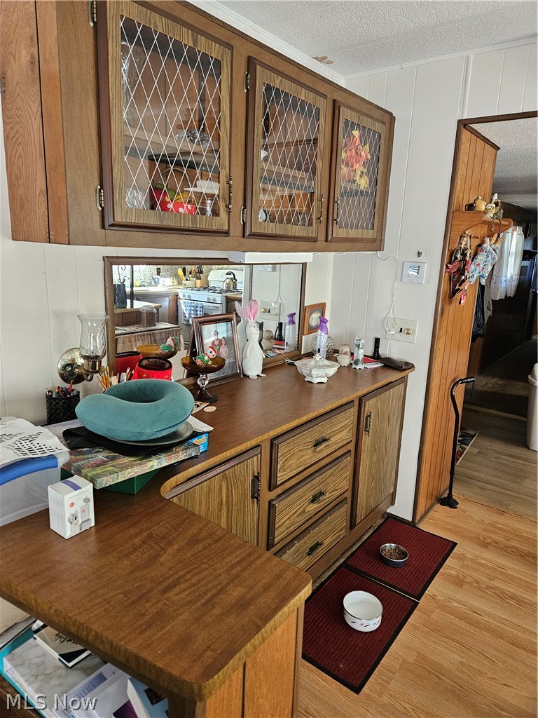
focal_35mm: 23
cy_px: 359
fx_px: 477
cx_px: 269
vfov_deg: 73.9
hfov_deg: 58.9
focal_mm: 5.4
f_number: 1.8
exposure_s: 1/120
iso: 640
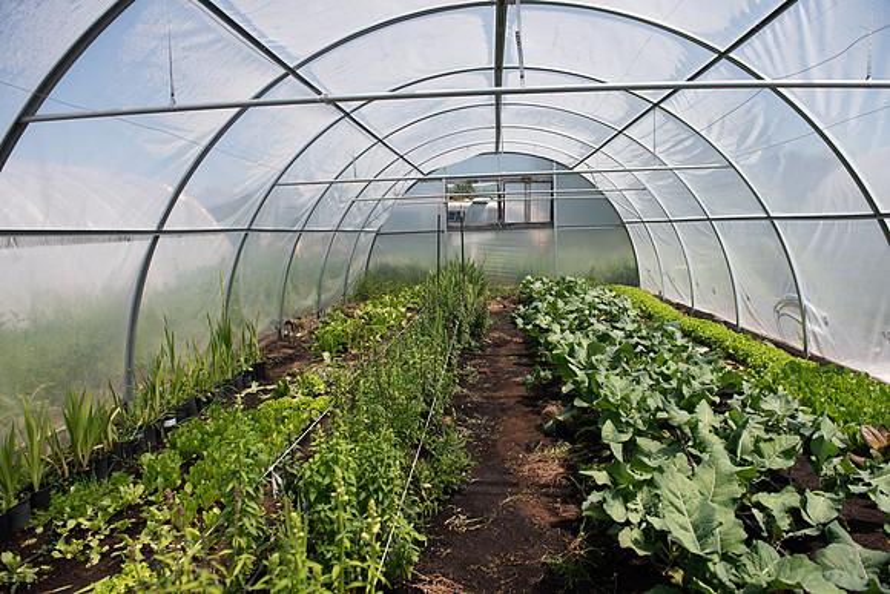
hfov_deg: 73.7
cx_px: 445
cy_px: 297
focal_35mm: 24
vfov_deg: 53.2
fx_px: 593
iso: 500
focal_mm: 24
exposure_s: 1/3200
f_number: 4.5
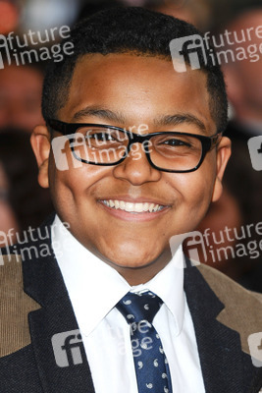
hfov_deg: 7.6
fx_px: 1963
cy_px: 196
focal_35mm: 180
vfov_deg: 11.4
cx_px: 131
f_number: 4.5
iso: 320
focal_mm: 120
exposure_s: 1/200
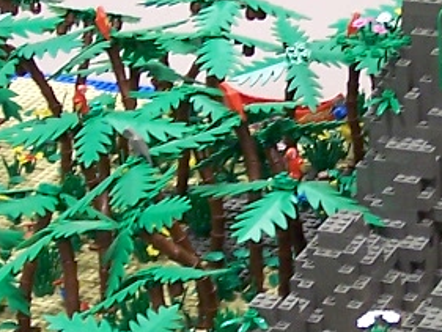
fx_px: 2069
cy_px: 172
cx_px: 363
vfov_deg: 9.2
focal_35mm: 162
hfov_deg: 12.1
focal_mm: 6.3
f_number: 2.8
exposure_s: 1/8
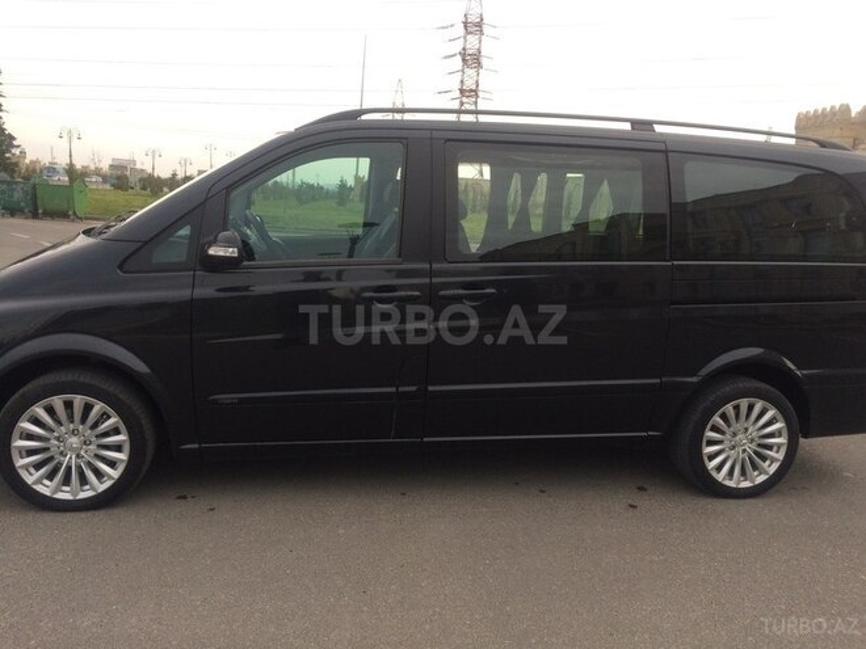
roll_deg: -2.8
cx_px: 433
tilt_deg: -8.2
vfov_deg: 48.2
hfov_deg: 61.7
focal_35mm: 29
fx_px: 726
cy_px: 324
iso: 50
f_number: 2.2
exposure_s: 1/100
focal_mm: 4.15
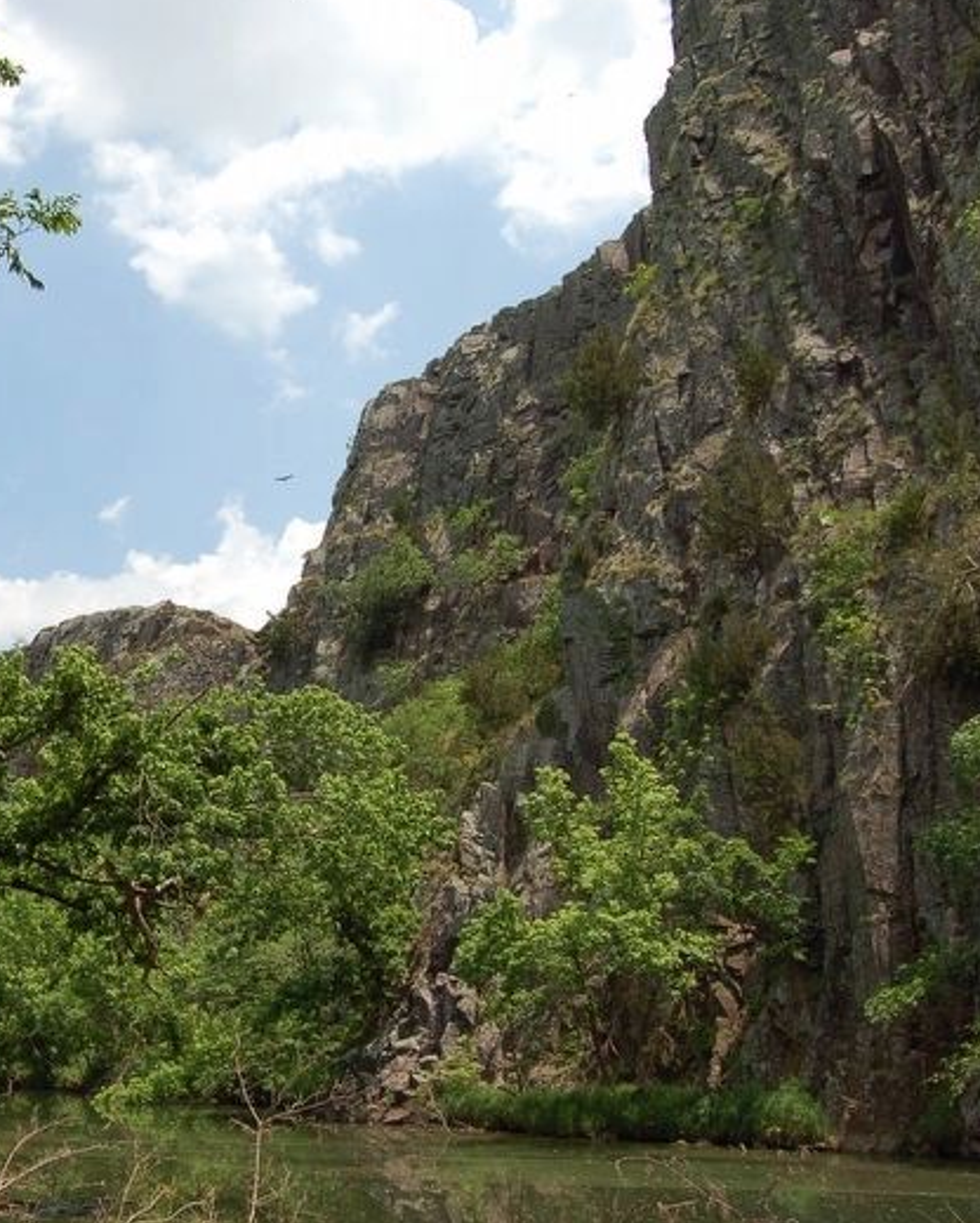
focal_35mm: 39
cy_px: 610
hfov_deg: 36.9
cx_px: 196
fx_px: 1412
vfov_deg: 46.8
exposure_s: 1/320
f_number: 9
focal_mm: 18
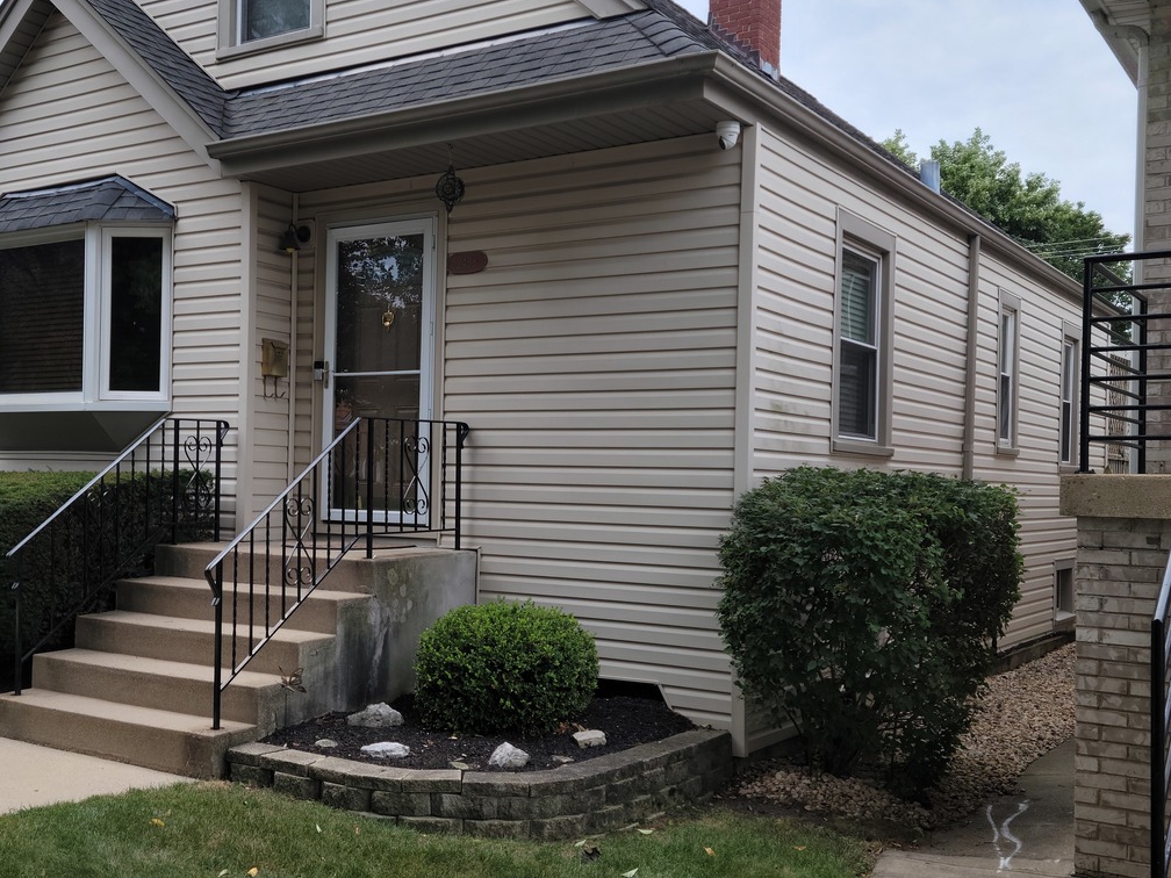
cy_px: 446
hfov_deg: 46.4
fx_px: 1353
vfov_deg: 36.0
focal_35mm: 40
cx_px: 438
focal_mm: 5.9
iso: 25
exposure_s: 1/350
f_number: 2
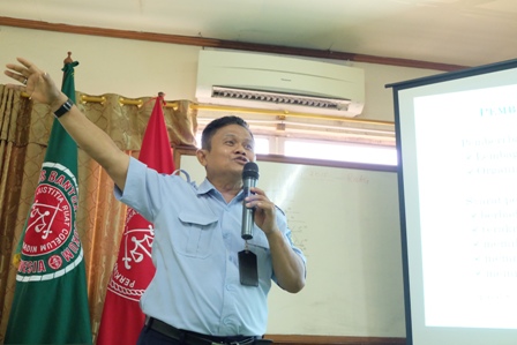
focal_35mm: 38
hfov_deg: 50.7
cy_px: 172
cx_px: 258
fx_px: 546
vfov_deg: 35.1
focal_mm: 25.6
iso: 5000
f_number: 4.5
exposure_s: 1/70
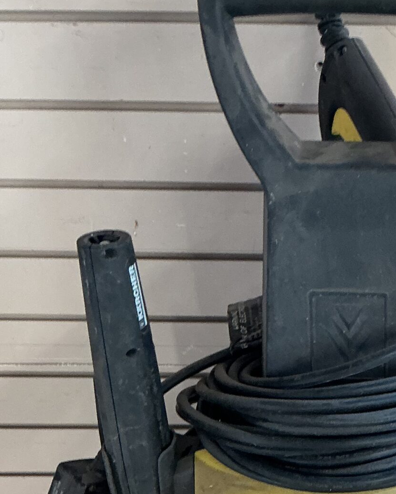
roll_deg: -2.2
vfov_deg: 26.5
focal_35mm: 70
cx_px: 397
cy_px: 410
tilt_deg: -43.1
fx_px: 1026
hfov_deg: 21.1
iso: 100
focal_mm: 3
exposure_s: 1/60
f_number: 1.8
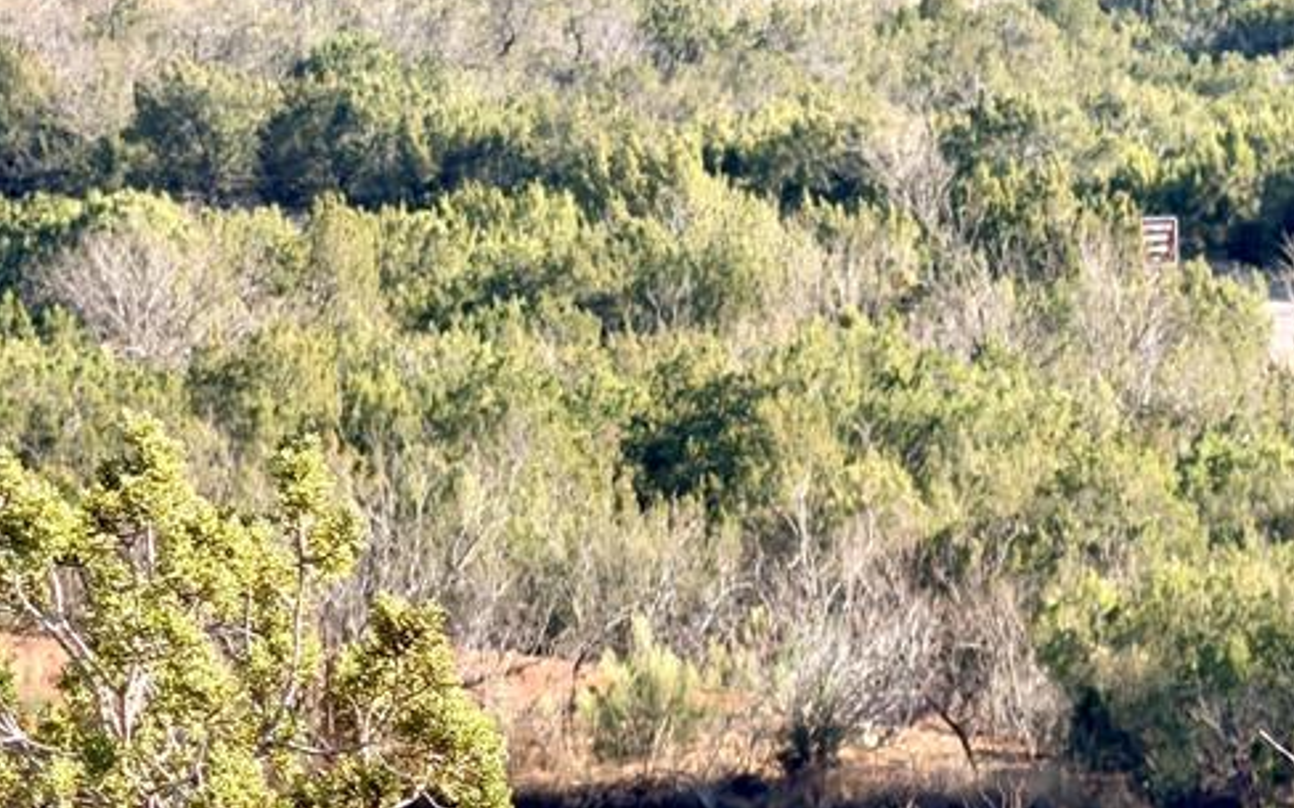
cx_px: 549
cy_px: 813
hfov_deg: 4.7
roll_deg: +0.9
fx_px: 15693
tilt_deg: -3.4
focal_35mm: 445
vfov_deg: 3.0
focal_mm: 16.89
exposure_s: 1/389
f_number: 2.8
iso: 50
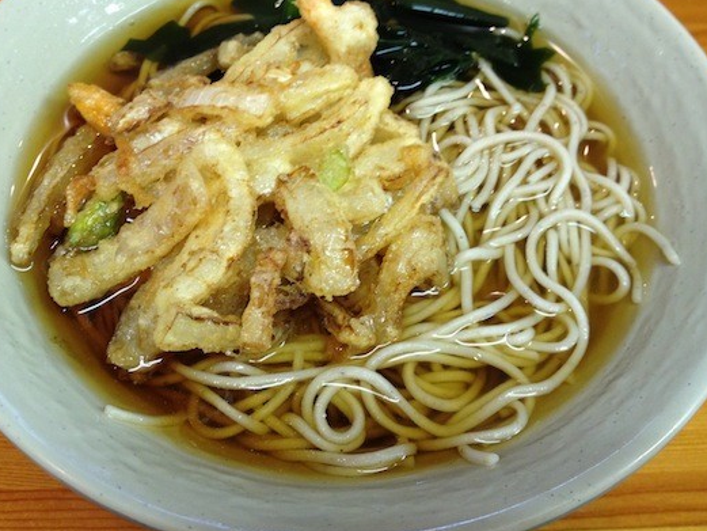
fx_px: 878
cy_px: 231
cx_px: 328
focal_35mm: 43
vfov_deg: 33.6
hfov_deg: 43.8
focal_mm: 4.28
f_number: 2.4
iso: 125
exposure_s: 1/20
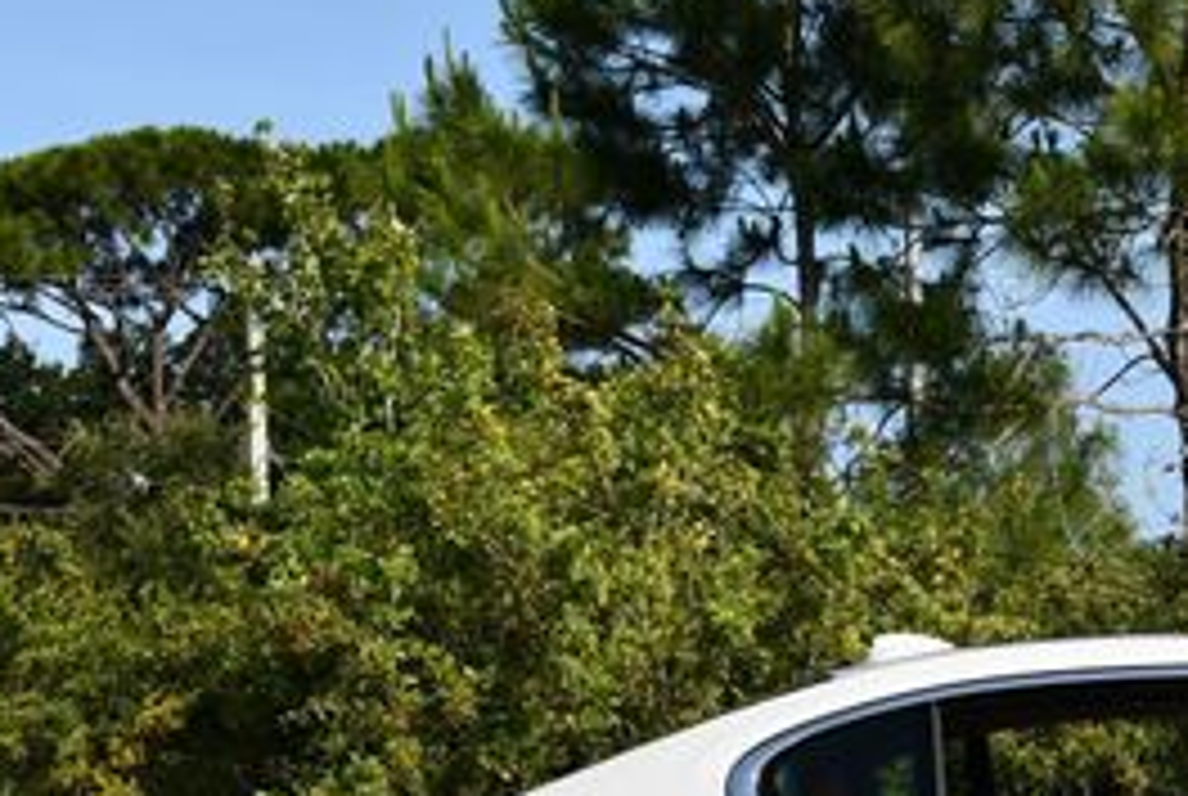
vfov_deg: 10.9
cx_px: 1390
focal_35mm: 126
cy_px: 648
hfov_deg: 15.7
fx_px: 4165
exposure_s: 1/250
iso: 100
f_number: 8
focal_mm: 26
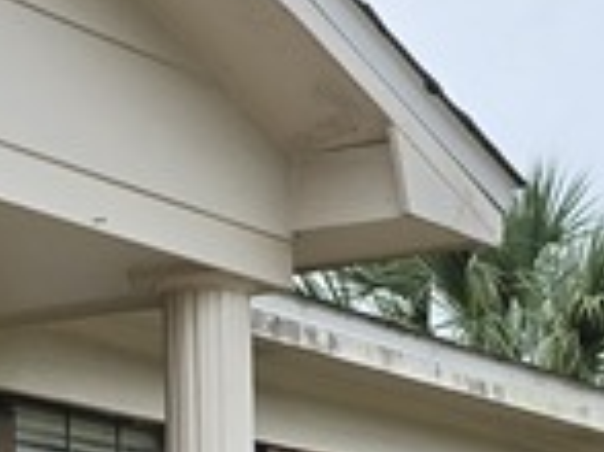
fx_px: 2179
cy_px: 674
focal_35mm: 125
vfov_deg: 11.4
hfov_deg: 15.8
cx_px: 316
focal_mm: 6.5
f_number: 1.4
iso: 64
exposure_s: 1/7329
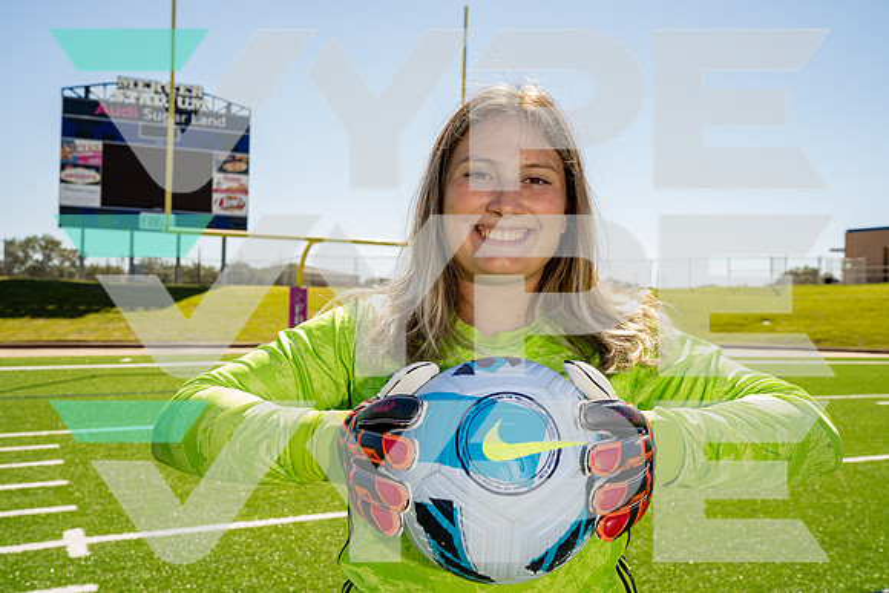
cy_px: 296
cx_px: 444
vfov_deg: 37.9
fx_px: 864
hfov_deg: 54.4
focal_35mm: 35
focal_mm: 35
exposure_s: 1/200
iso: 80
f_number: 6.3
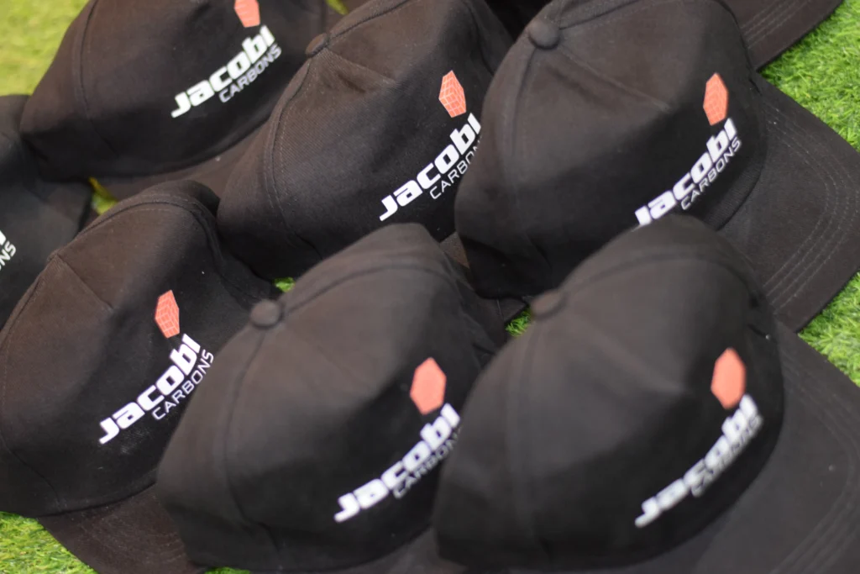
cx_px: 430
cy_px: 287
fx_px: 1792
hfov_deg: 27.0
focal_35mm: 75
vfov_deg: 18.2
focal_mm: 50
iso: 2200
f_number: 1.8
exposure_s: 1/60
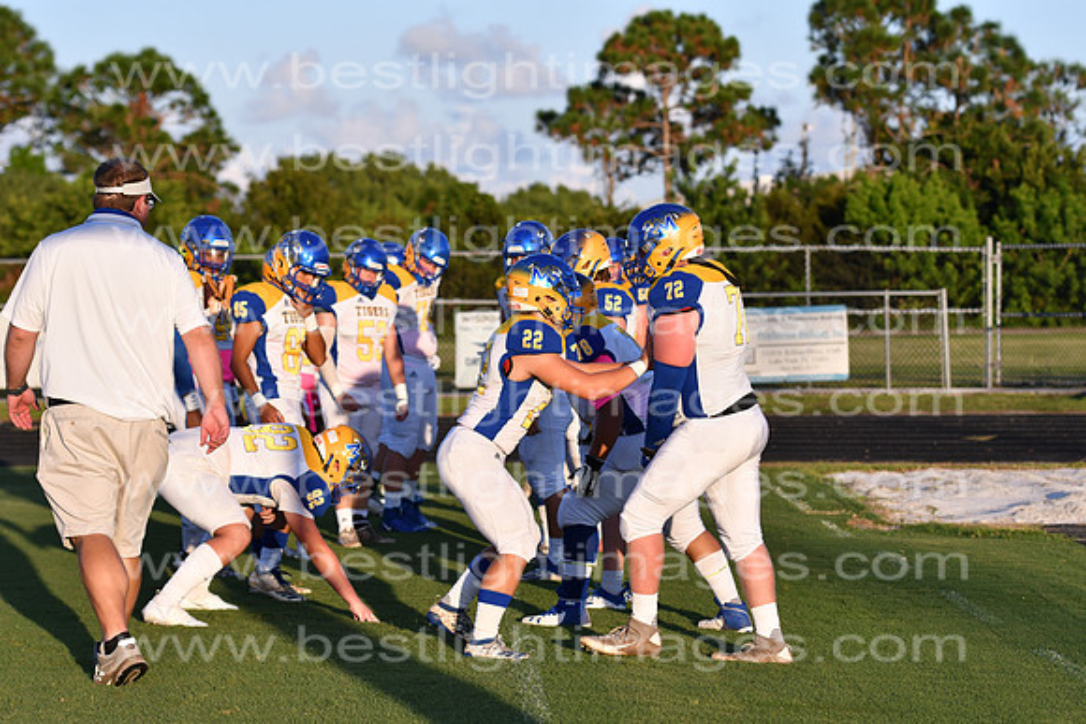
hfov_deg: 16.1
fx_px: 3847
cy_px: 362
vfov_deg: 10.8
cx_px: 543
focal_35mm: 128
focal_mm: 85
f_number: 4
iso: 400
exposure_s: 1/4000
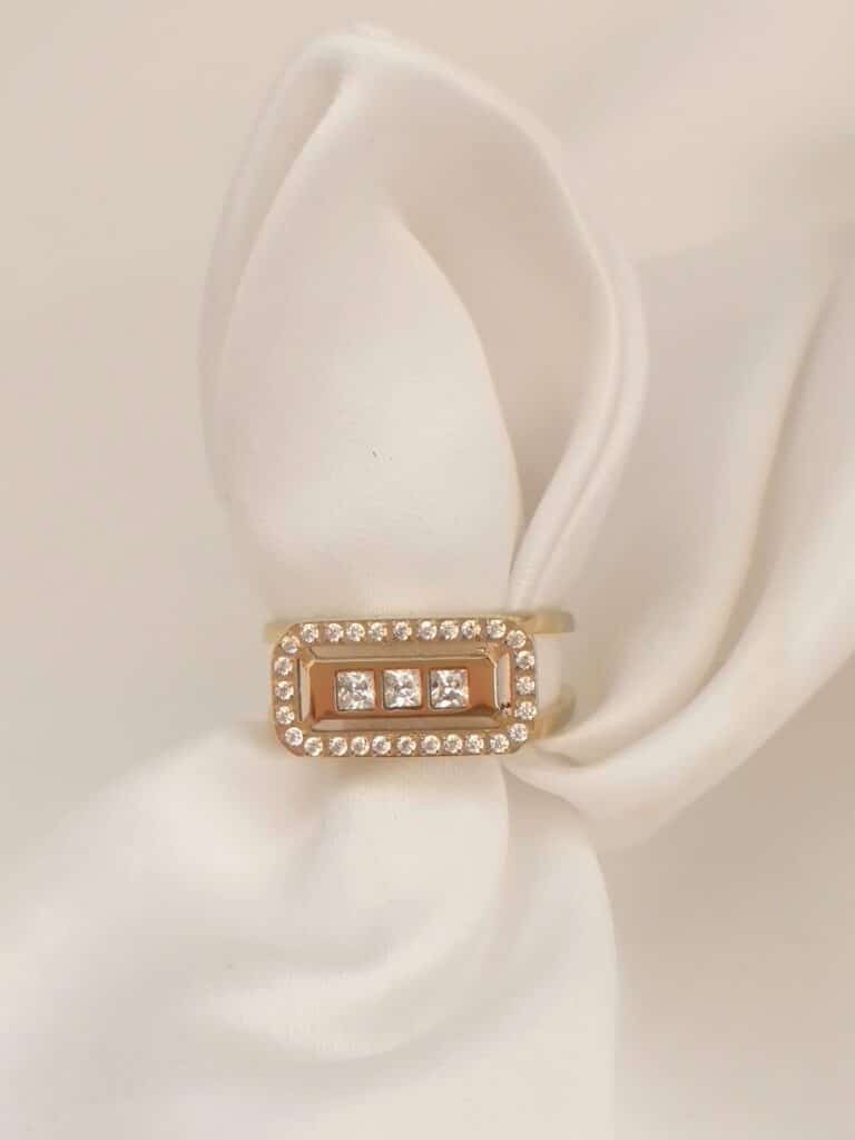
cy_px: 570
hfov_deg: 27.0
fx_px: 1778
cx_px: 428
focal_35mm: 54
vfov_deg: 35.5
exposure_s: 1/50
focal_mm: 4.75
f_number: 1.8
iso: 160
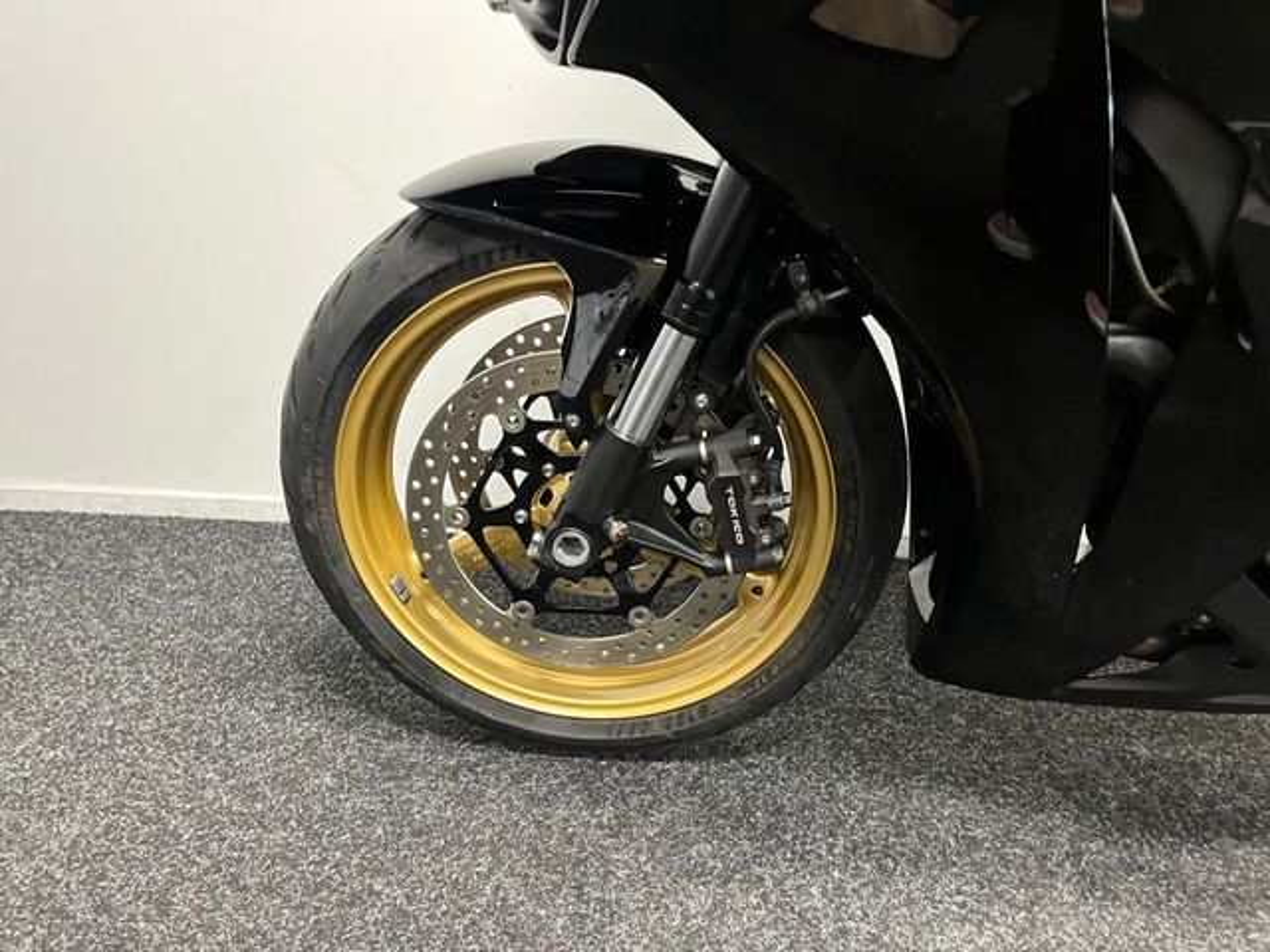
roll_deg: -2.1
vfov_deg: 53.1
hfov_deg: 67.3
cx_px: 635
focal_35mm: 26
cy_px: 476
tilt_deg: -20.4
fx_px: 954
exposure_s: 1/33
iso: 400
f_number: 1.6
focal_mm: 5.1
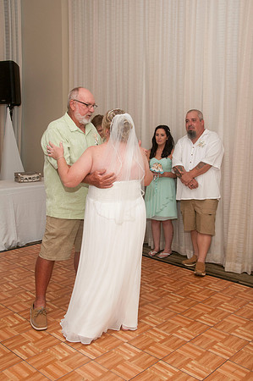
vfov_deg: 53.2
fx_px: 380
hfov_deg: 36.8
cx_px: 126
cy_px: 190
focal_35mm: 36
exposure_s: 1/250
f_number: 5.6
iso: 400
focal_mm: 24
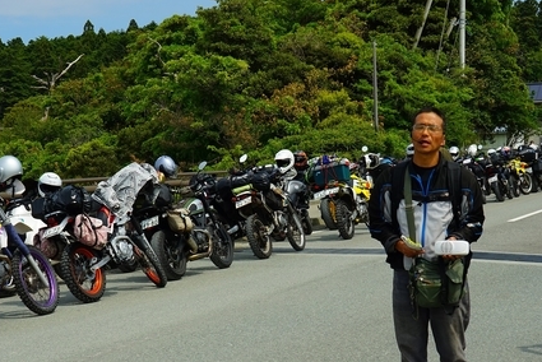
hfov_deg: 25.7
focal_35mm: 79
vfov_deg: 17.2
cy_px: 274
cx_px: 282
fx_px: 1190
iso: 100
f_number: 11
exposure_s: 1/200
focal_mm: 42
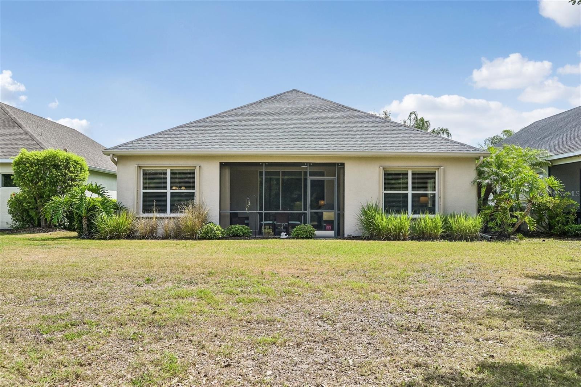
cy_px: 194
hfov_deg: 68.4
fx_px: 428
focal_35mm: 26
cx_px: 290
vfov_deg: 48.7
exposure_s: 1/1000
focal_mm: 26.5
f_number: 8
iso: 400
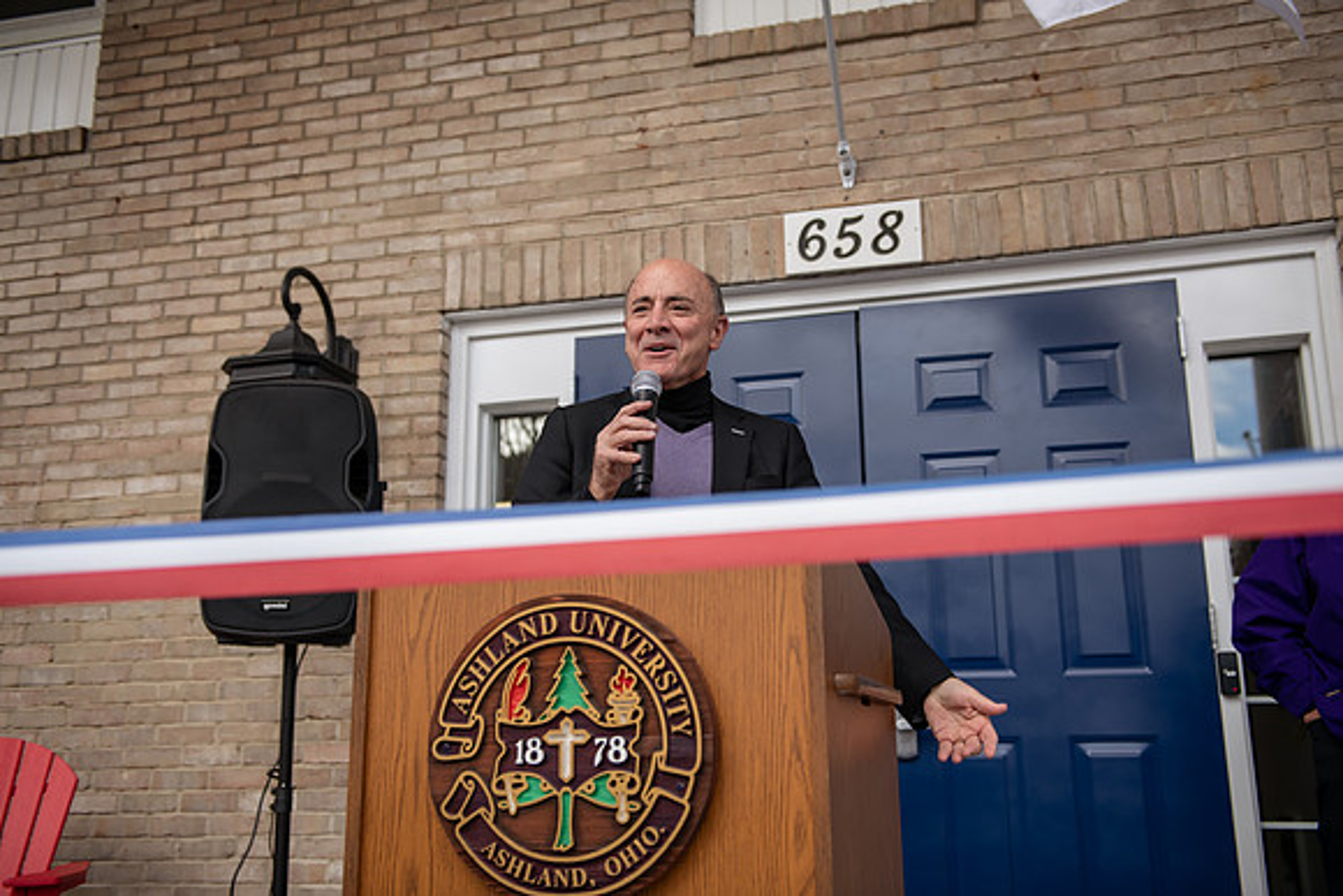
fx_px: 1418
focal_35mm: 38
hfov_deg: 50.7
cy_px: 448
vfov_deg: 35.1
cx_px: 672
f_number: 3.2
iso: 125
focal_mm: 38
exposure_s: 1/400
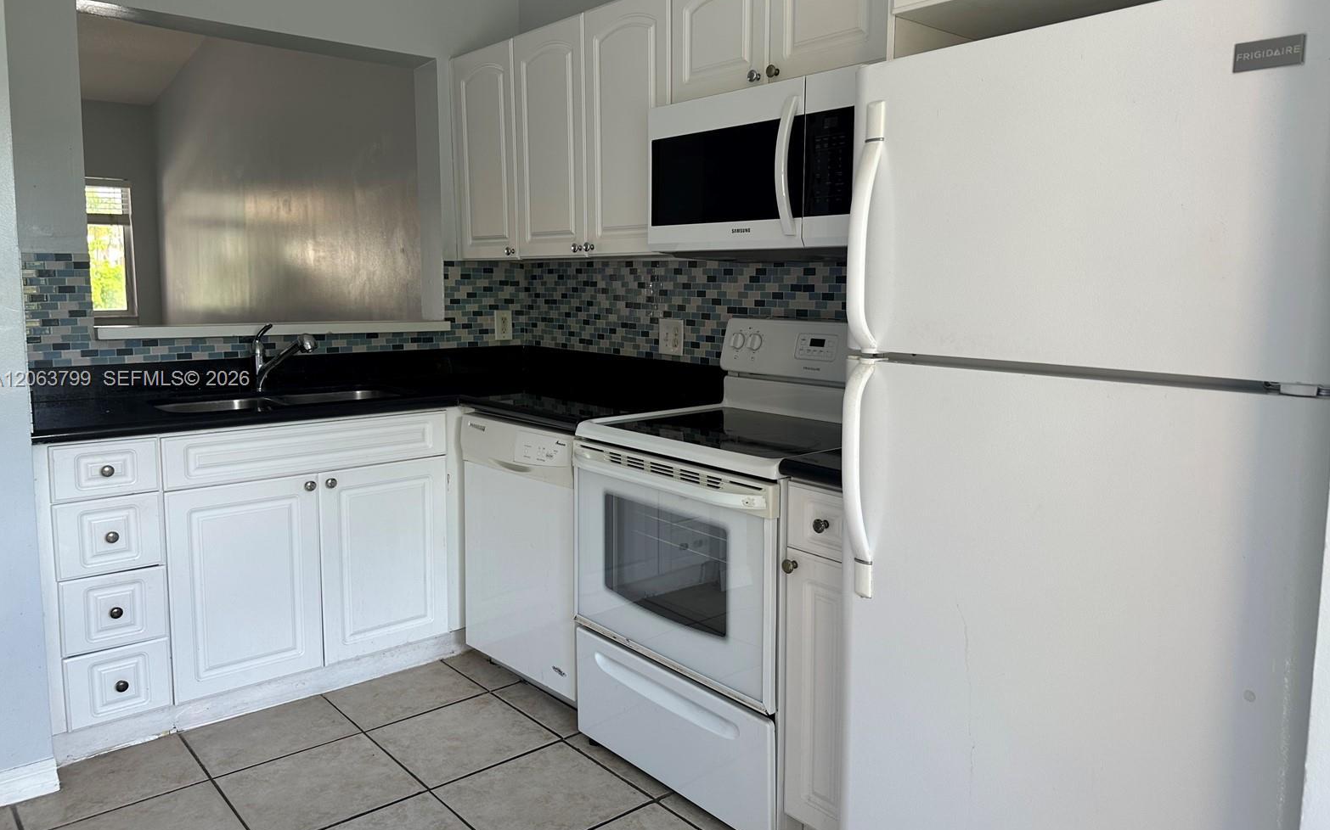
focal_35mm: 26
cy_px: 380
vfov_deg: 47.5
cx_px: 665
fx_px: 942
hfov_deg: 70.4
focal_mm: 6.86
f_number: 1.78
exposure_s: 1/121
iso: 80
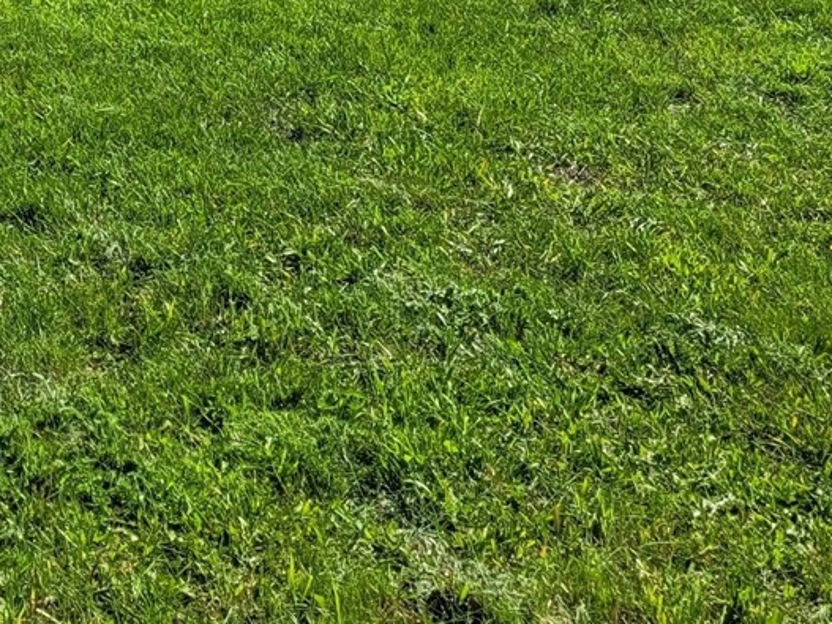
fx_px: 2427
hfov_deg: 17.4
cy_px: -474
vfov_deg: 13.3
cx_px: -440
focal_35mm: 101
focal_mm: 5.4
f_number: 1.8
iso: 40
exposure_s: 1/3531
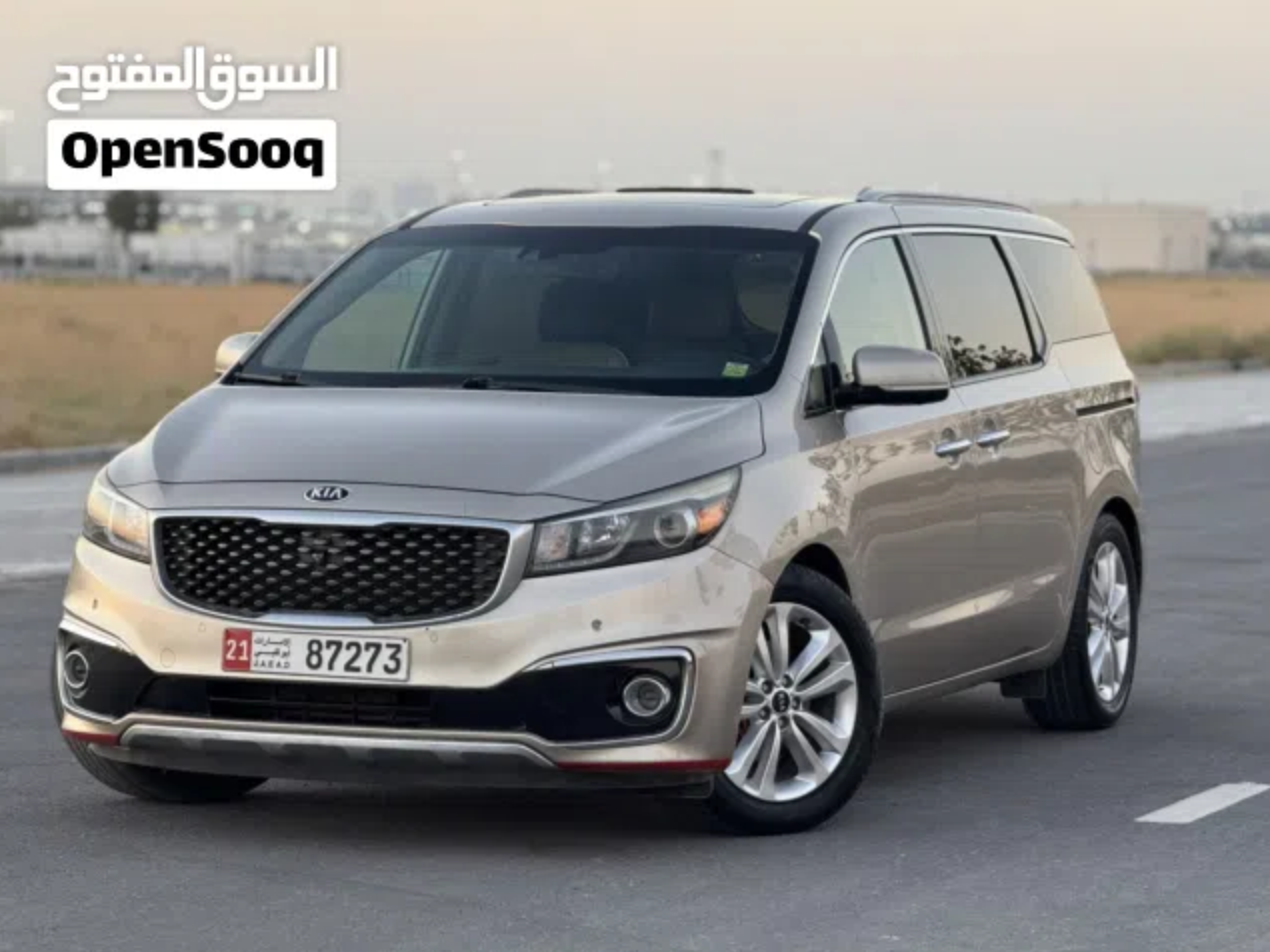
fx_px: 4438
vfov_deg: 12.2
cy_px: 478
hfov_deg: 16.3
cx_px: 638
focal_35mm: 121
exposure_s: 1/99
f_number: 2.8
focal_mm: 15.66
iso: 160
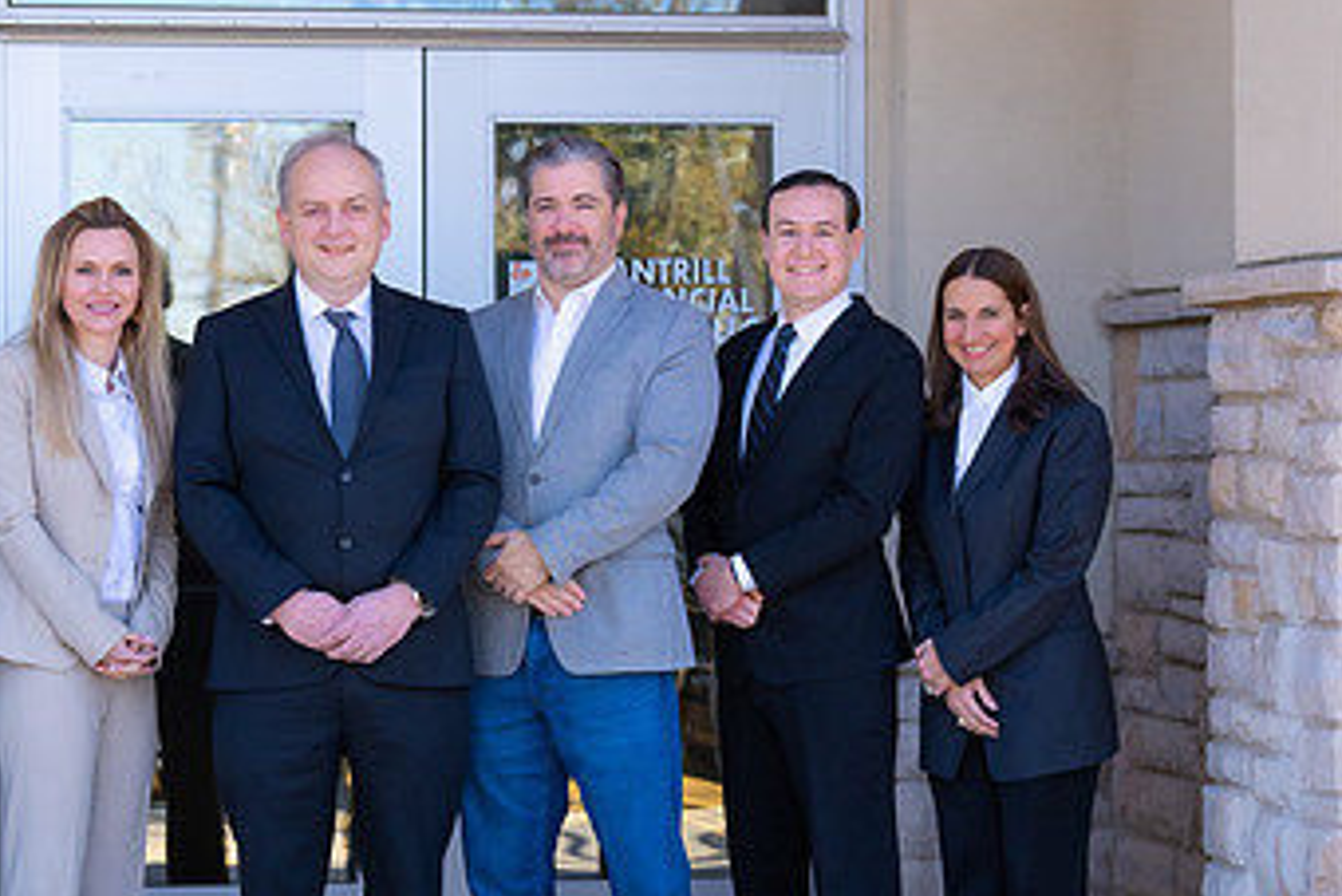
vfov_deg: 11.4
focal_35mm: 120
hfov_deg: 17.0
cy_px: 590
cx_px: 383
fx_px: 4475
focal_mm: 70
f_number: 4.5
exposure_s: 1/500
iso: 400
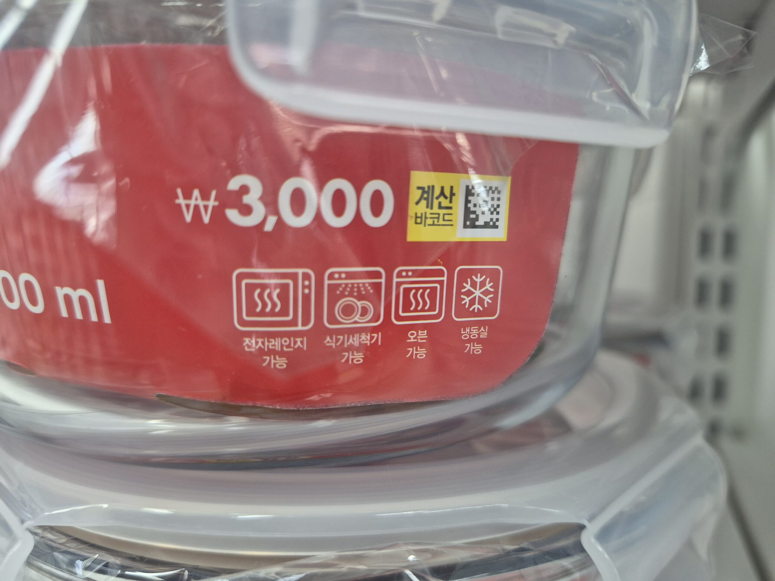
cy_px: 290
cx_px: 388
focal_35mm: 23
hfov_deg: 73.9
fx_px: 515
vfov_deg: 58.9
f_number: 1.8
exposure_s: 1/120
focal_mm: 5.4
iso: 400
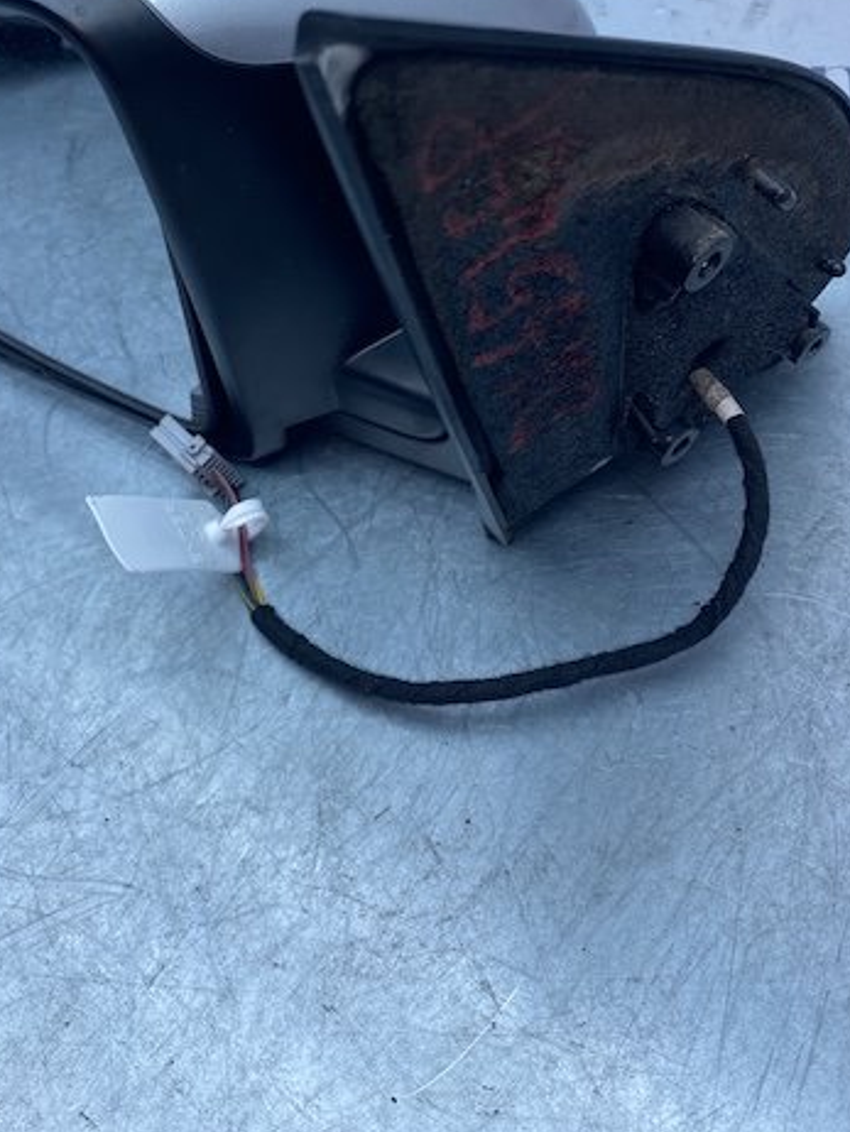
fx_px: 1178
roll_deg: +15.4
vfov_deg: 50.6
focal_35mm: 36
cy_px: 394
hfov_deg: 39.4
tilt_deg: -42.4
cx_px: 318
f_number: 1.8
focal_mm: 4.25
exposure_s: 1/799
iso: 32
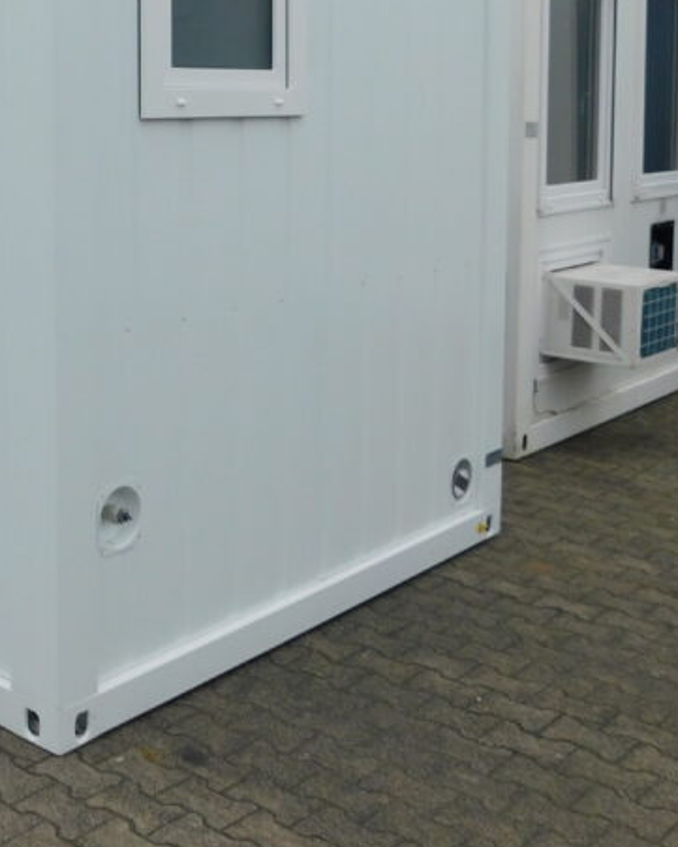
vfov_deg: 35.8
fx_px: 1279
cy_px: 212
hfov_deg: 27.8
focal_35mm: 51
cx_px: -17
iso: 125
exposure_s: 1/500
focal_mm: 4
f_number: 6
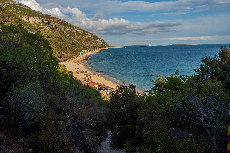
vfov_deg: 43.6
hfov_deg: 61.9
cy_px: 76
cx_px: 115
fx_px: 192
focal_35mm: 30
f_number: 5
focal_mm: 20
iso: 100
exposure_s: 1/500
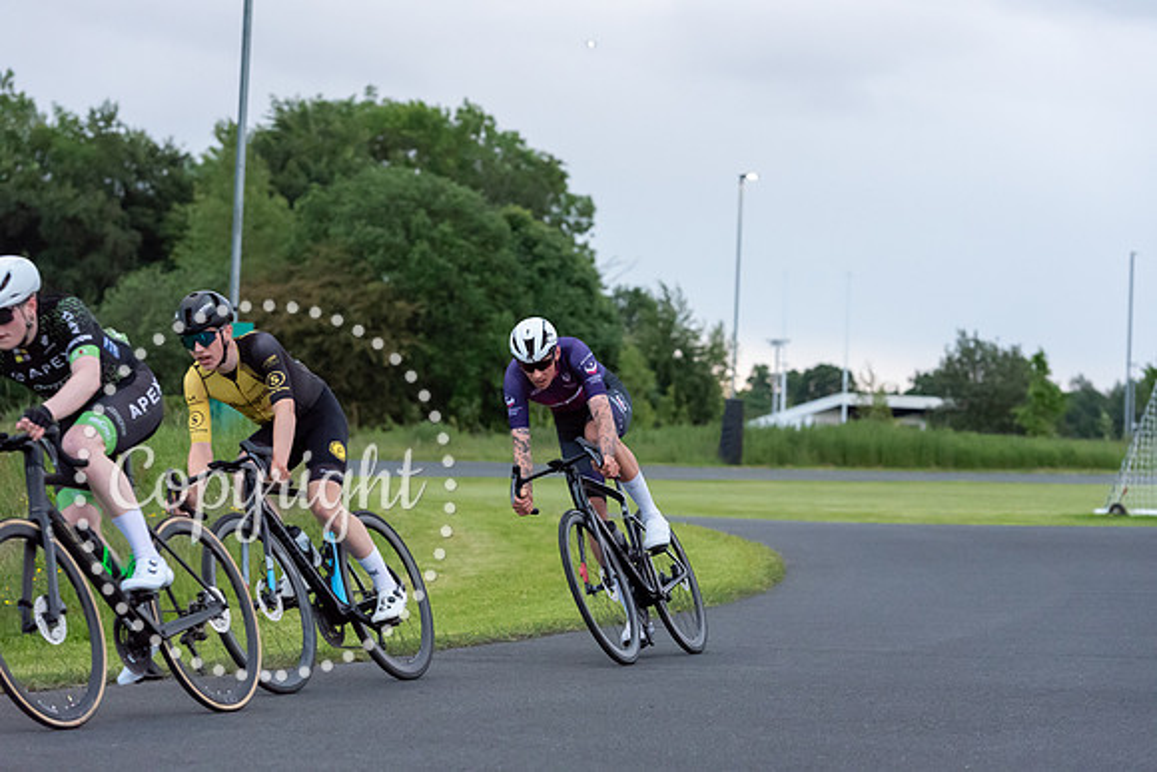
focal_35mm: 120
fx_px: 3857
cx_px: 578
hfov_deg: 17.1
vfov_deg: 11.4
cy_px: 386
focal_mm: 120
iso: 7200
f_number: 5
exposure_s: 1/640
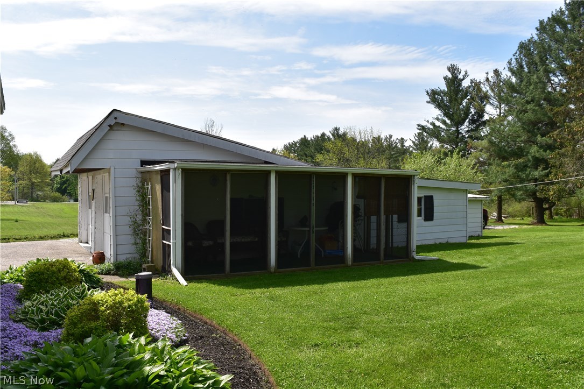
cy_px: 194
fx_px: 487
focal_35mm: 30
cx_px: 292
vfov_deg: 43.6
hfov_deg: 61.9
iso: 400
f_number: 11
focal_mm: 20
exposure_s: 1/400
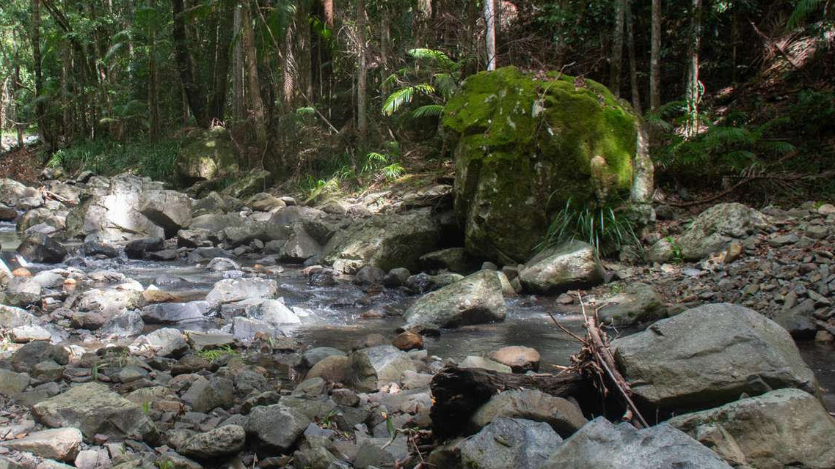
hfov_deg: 38.6
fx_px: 1173
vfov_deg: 22.6
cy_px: 165
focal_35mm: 53
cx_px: 262
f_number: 5.6
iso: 320
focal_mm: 20
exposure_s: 1/125
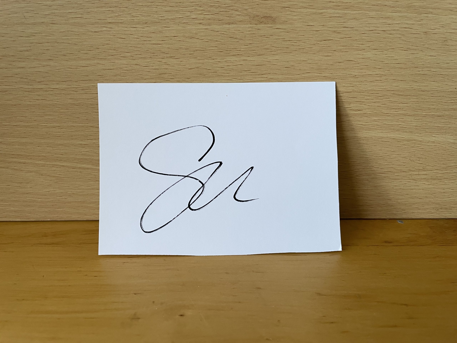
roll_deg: +0.0
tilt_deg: -23.6
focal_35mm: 26
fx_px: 343
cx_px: 228
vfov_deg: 53.1
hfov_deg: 67.3
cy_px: 172
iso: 125
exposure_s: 1/68
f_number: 1.6
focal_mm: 4.2
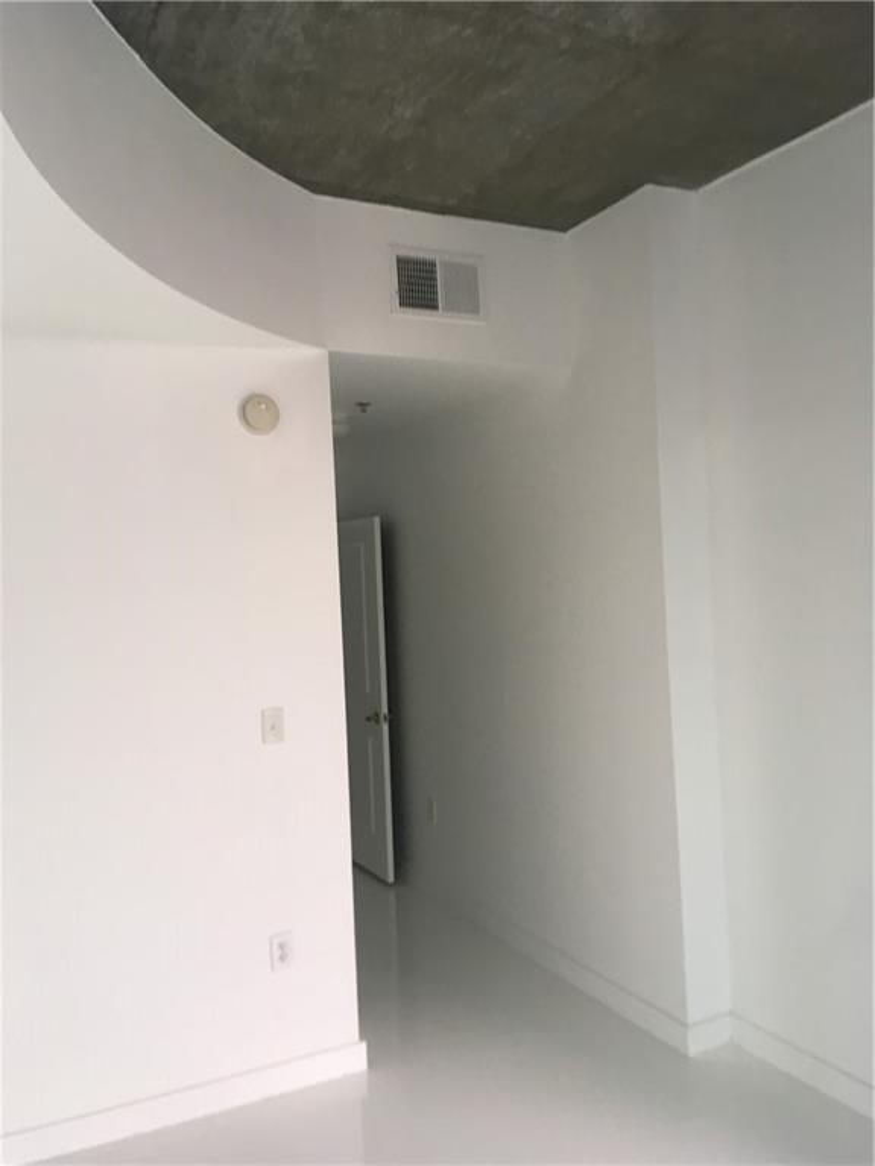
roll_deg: +1.3
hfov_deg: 48.2
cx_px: 438
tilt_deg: +0.9
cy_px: 583
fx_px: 977
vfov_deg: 61.7
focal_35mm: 29
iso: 64
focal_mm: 4.15
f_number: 2.2
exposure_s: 1/33
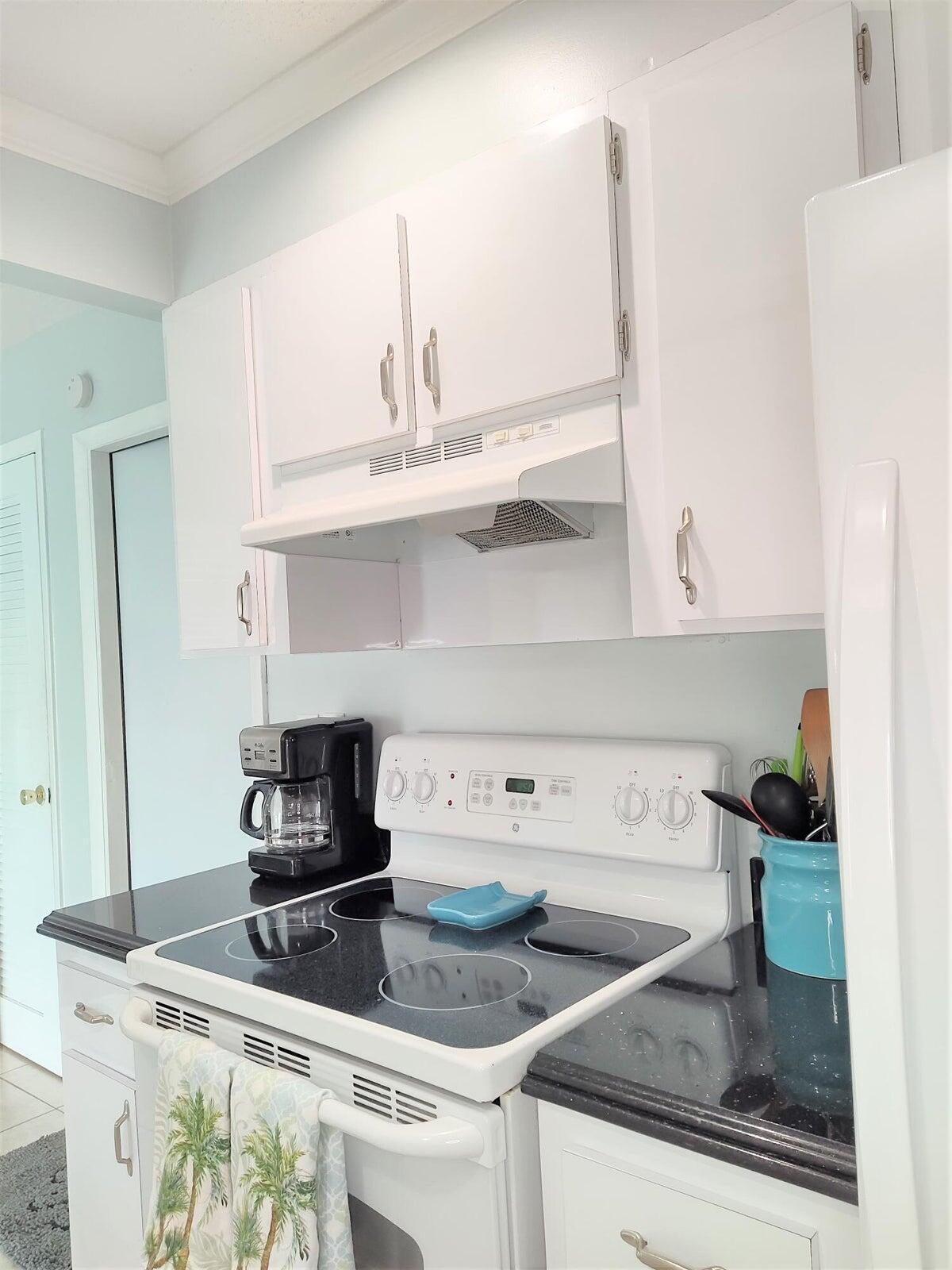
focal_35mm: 27
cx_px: 476
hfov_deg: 51.4
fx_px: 990
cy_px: 635
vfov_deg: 65.3
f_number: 1.79
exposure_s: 1/50
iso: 121
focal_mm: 4.71
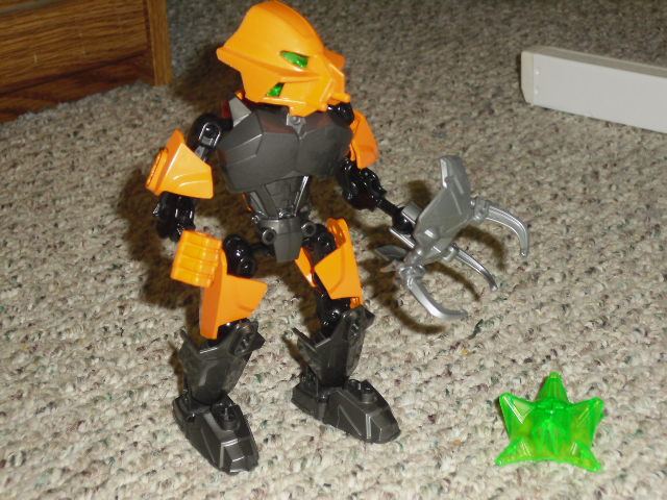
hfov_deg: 30.7
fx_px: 1214
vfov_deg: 23.3
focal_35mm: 63
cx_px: 334
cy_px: 250
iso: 200
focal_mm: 11.2
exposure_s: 1/60
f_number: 4.2
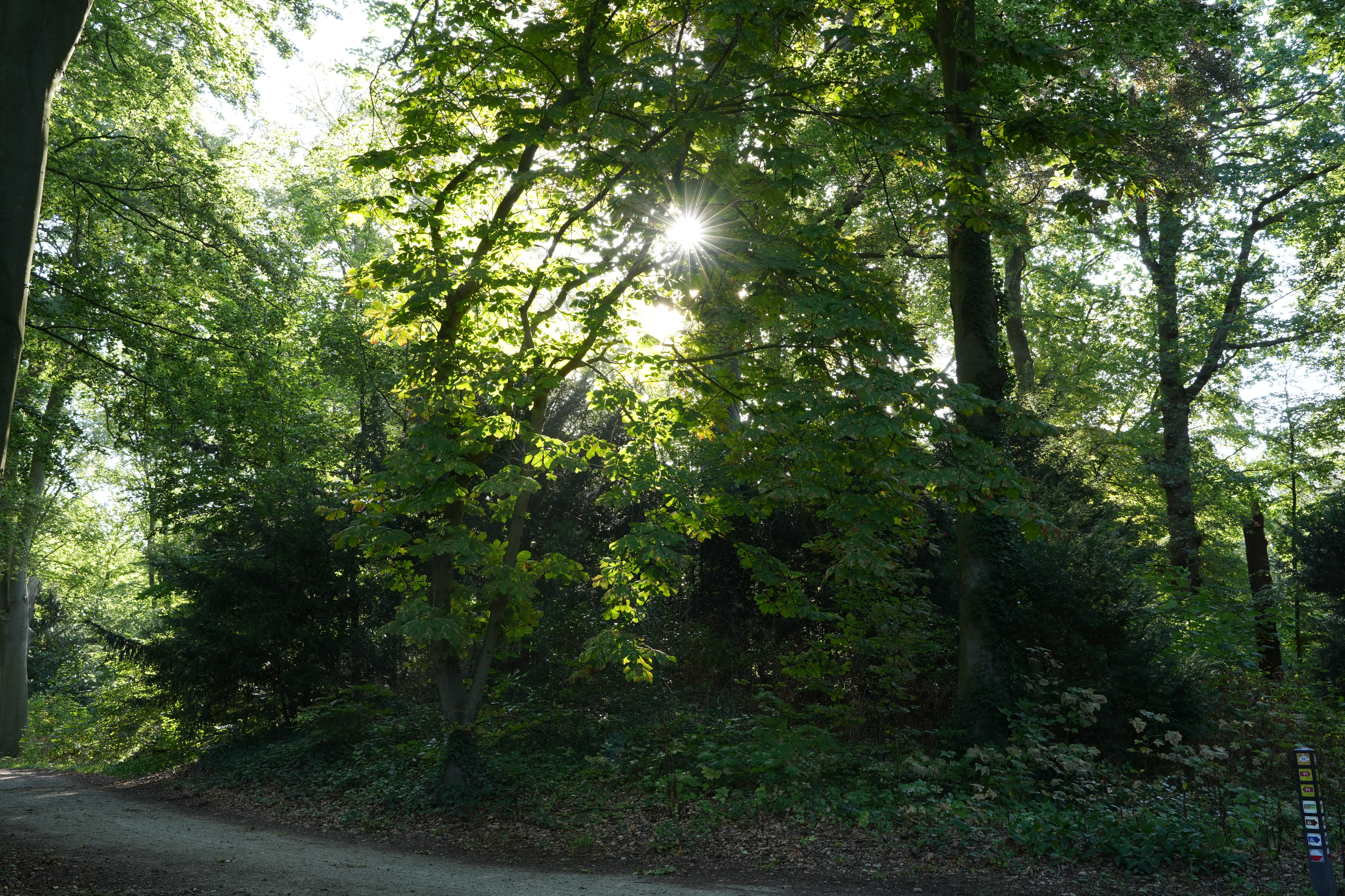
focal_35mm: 35
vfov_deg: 37.9
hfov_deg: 54.4
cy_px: 448
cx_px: 672
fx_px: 1308
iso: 500
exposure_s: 1/30
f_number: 9
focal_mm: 35
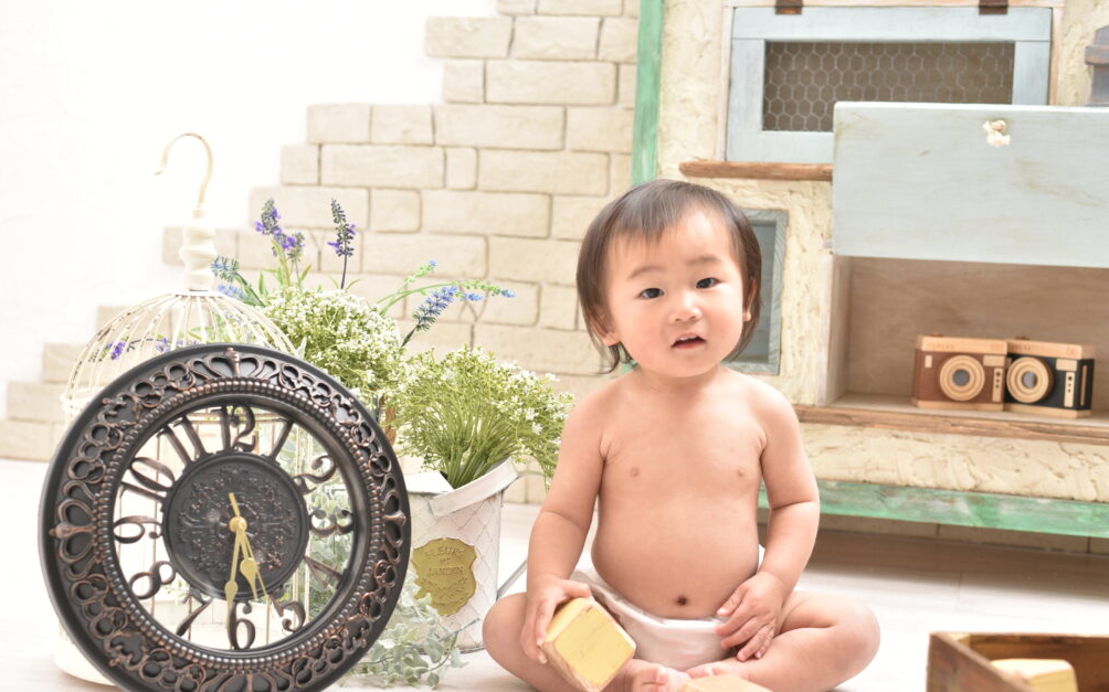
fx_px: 1571
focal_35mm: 52
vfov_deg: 24.9
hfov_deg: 38.9
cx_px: 562
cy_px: 347
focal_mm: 50
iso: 1000
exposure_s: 1/160
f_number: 4
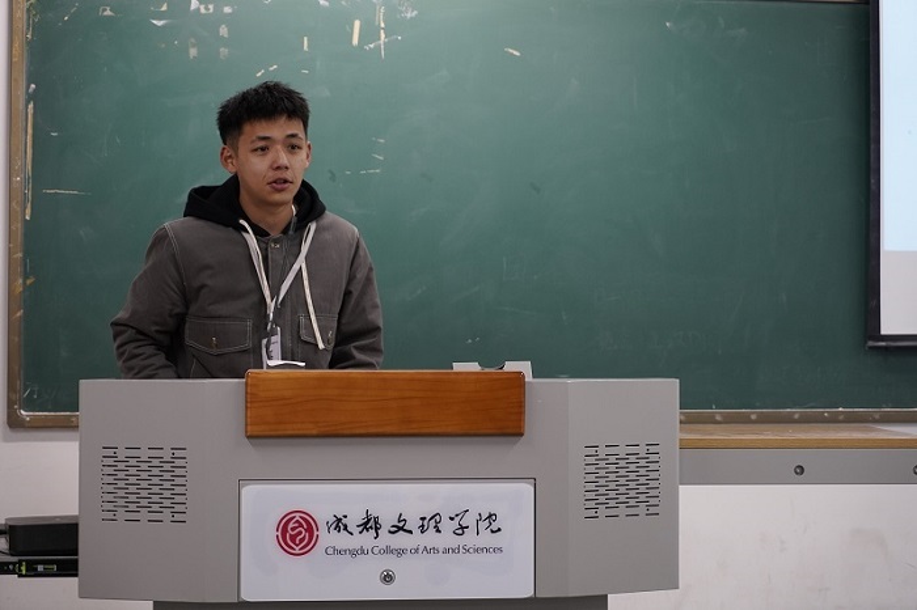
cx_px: 458
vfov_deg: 19.4
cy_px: 305
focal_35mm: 70
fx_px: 1782
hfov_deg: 28.9
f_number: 4
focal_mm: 70
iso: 1600
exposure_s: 1/125
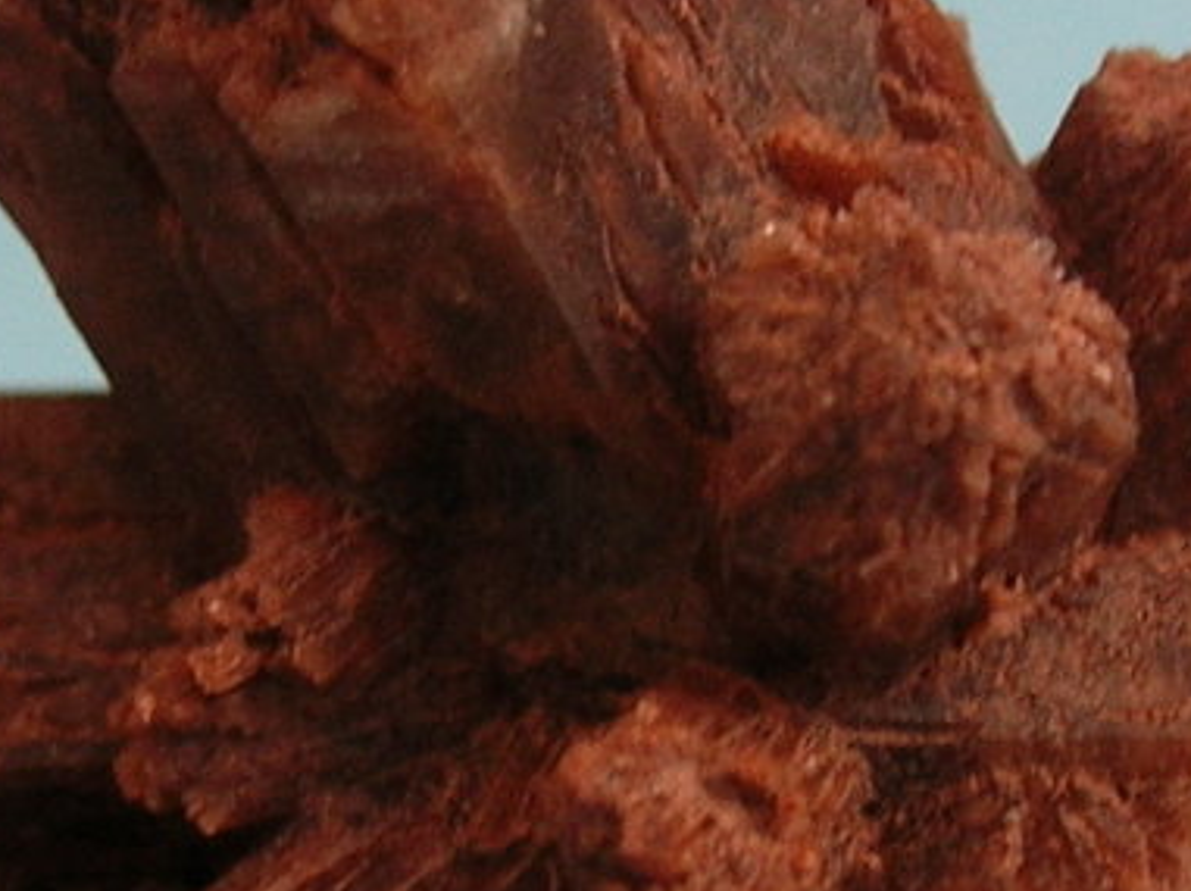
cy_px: 768
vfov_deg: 9.8
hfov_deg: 13.1
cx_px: 656
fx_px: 5190
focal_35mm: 151
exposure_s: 1/15
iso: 50
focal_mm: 6
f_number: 2.7
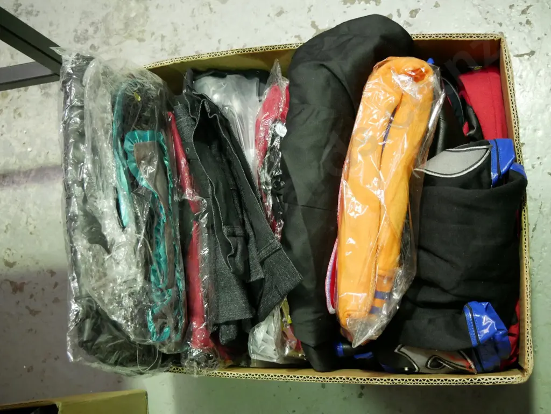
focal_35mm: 46
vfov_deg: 31.5
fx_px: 732
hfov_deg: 41.2
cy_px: 207
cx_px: 276
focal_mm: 23
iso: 3200
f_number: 4.3
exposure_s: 1/60
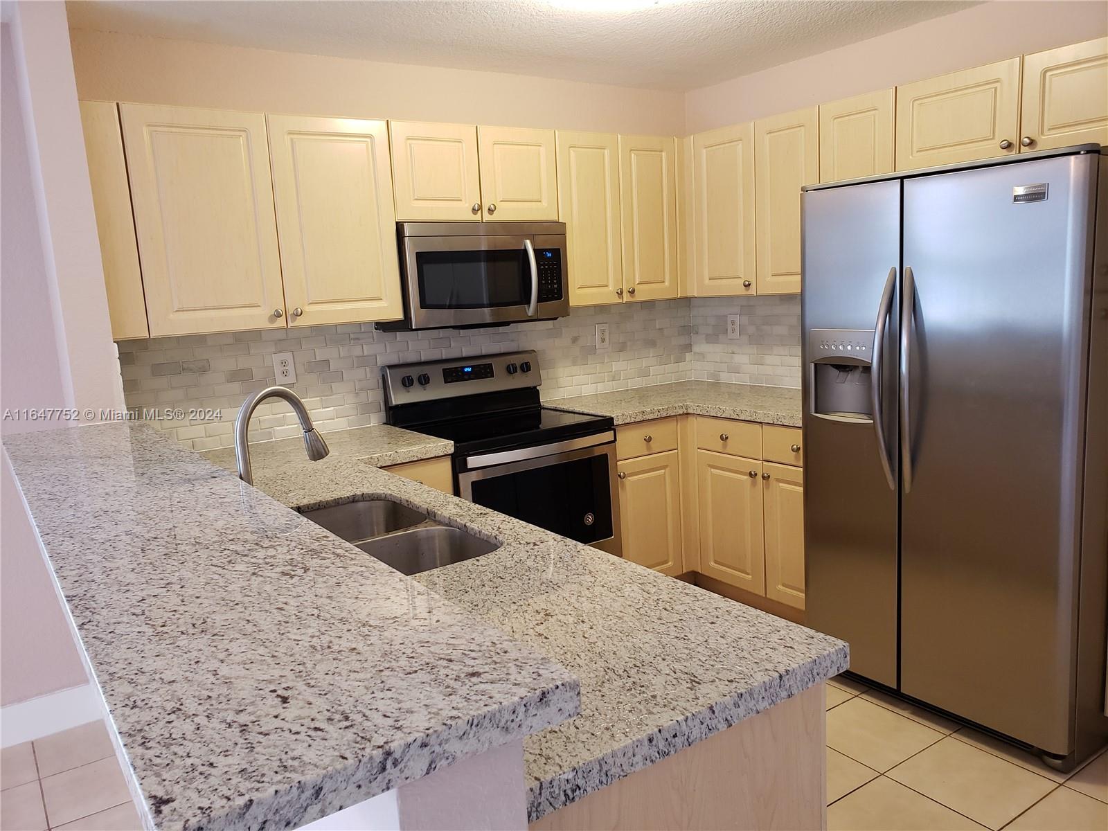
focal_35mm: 26
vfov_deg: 53.1
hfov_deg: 67.3
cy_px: 416
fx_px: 832
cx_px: 554
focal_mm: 4.3
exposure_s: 1/24
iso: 250
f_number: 2.4
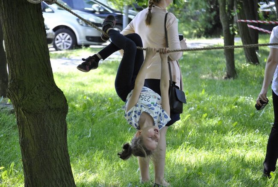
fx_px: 1218
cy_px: 94
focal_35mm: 158
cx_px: 139
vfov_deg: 8.8
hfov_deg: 13.0
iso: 800
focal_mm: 105
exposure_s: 1/400
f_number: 4.5
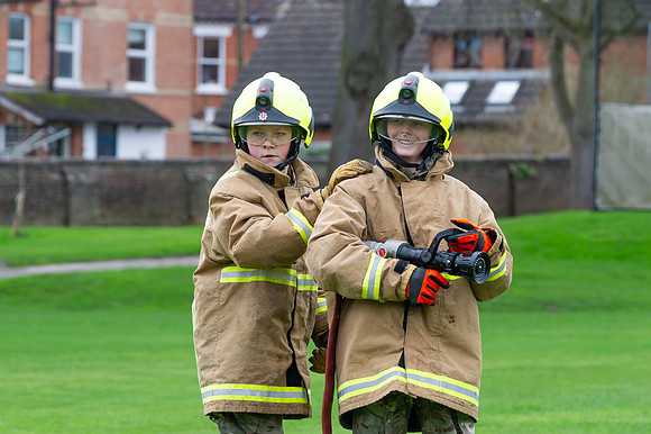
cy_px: 224
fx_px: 4696
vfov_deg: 5.3
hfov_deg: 7.9
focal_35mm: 260
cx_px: 319
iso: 720
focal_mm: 195
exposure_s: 1/250
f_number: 7.1
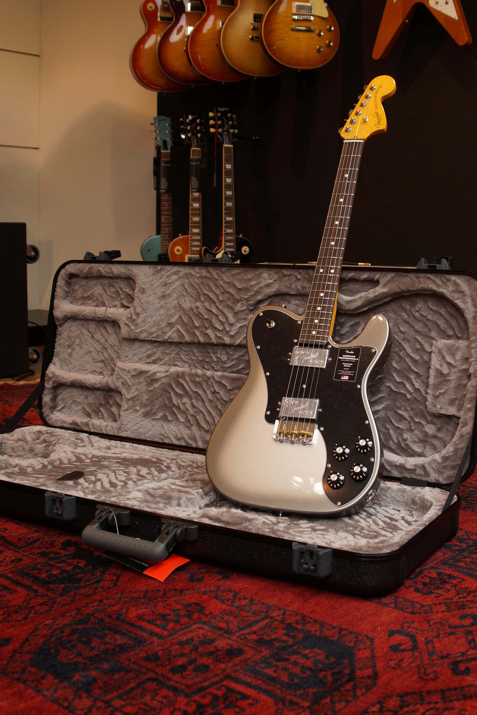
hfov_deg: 31.9
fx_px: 835
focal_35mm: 42
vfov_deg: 46.4
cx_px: 238
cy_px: 358
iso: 100
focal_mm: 28
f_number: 5.6
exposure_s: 1/10
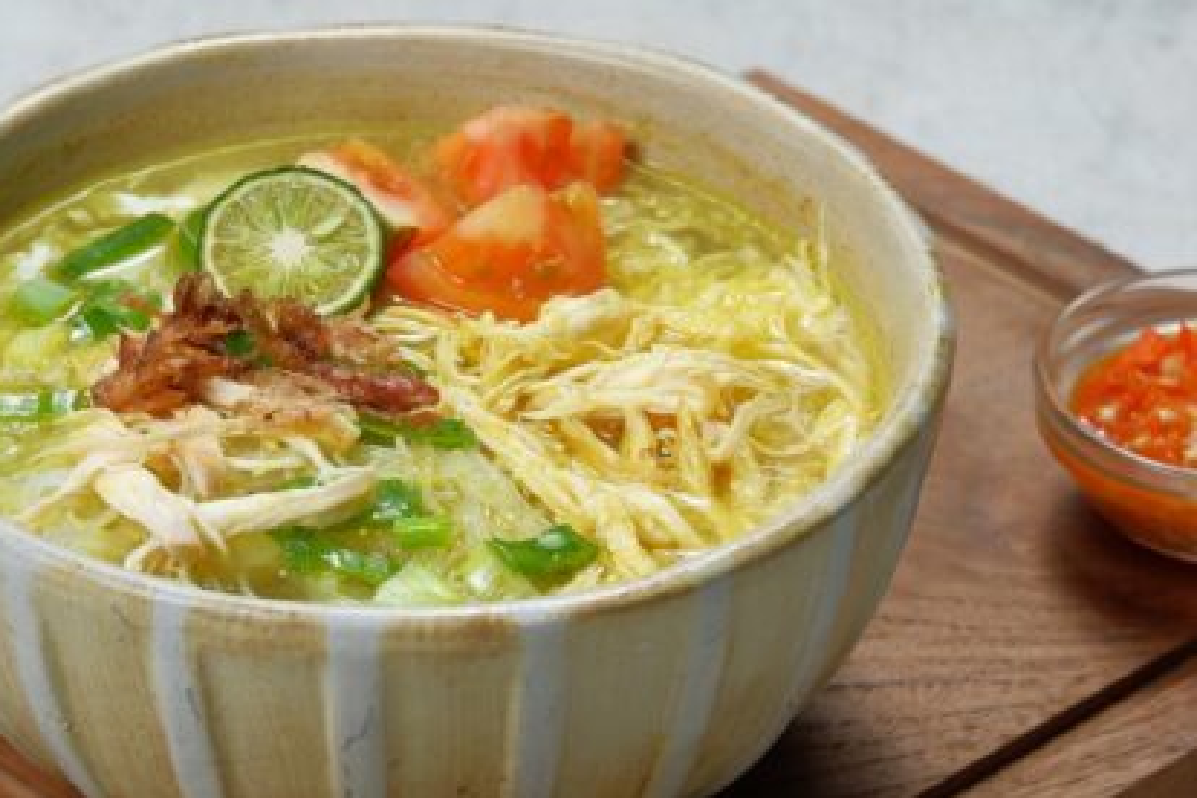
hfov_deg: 14.2
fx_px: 4821
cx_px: 601
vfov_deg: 9.5
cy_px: 399
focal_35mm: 145
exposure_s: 1/50
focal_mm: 95.4
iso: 200
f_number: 8
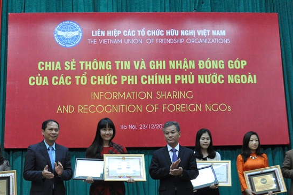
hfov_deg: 31.8
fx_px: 512
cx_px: 113
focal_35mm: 63
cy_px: 122
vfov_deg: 21.5
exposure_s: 1/60
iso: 1600
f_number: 4
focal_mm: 24
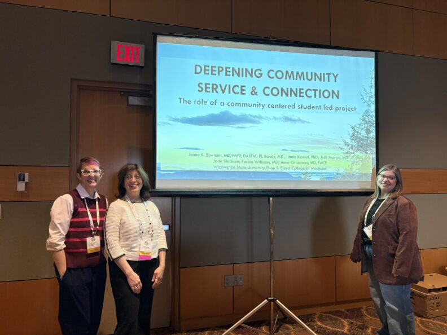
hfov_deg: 67.3
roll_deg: +0.4
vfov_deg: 53.1
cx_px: 224
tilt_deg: +2.8
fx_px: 336
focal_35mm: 26
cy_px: 168
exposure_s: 1/60
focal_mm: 5.96
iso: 100
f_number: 1.6
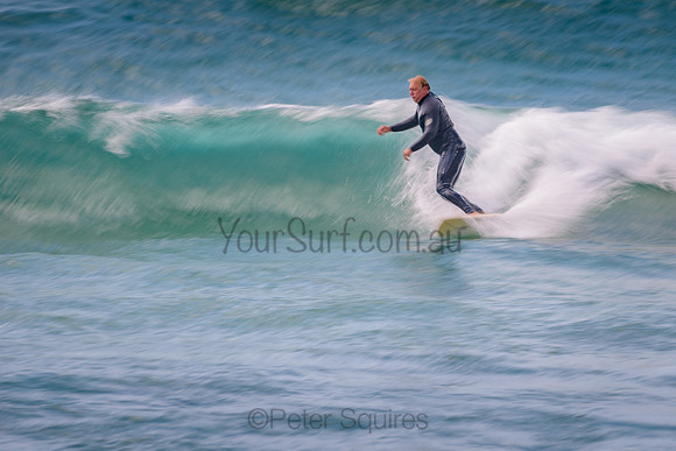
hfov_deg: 3.4
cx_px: 414
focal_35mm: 613
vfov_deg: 2.2
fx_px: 11512
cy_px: 191
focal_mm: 500
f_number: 10
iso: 31
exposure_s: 1/15
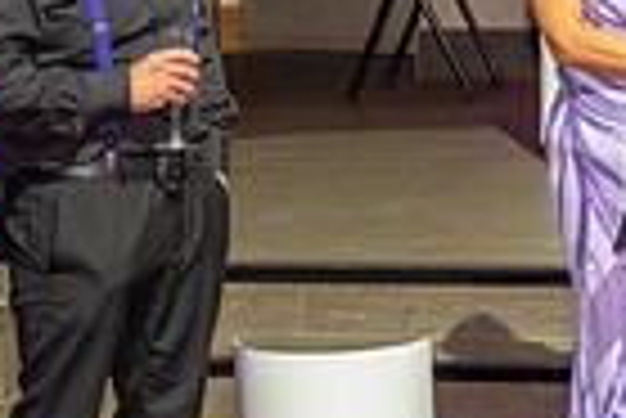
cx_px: 1022
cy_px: 61
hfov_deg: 8.6
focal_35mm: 233
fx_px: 4056
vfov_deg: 5.9
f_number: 4.5
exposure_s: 1/125
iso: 1000
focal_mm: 56
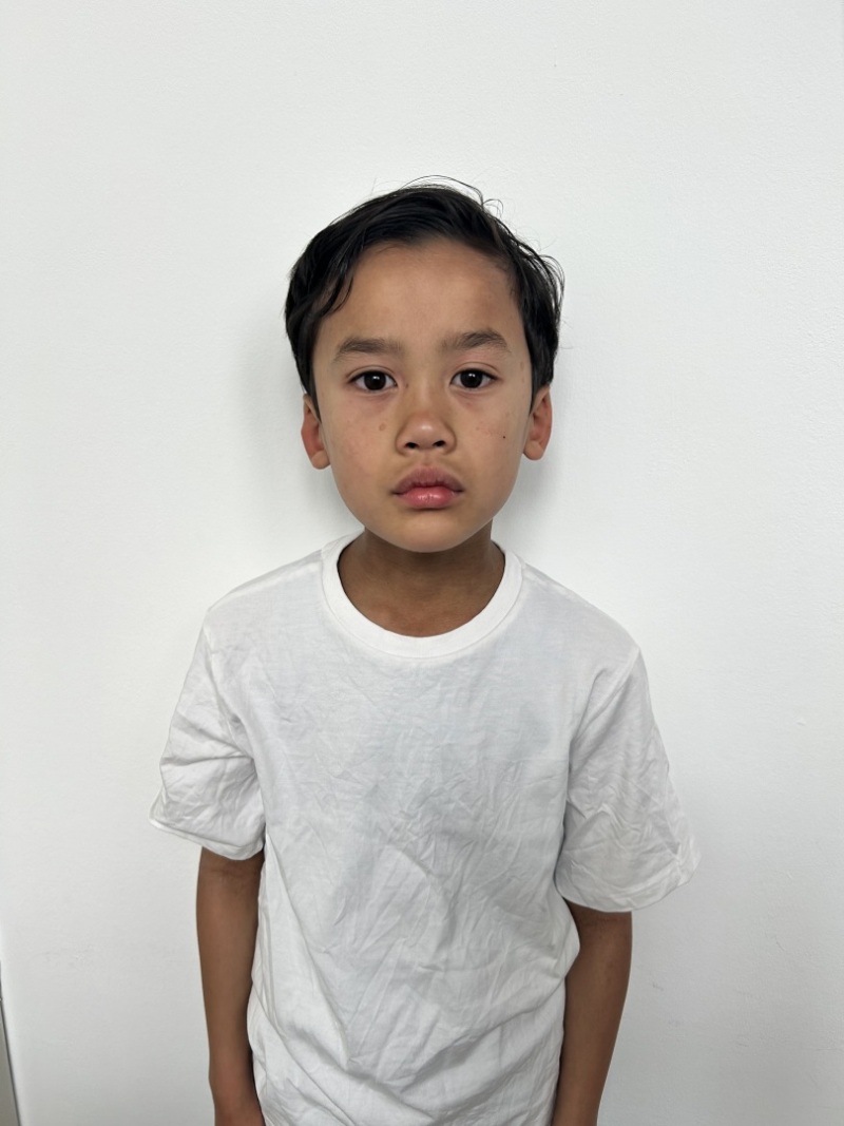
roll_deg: -1.2
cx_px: 422
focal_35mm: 26
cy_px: 563
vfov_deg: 67.3
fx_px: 845
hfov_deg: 53.1
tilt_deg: -15.7
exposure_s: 1/121
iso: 64
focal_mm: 5.7
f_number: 1.5
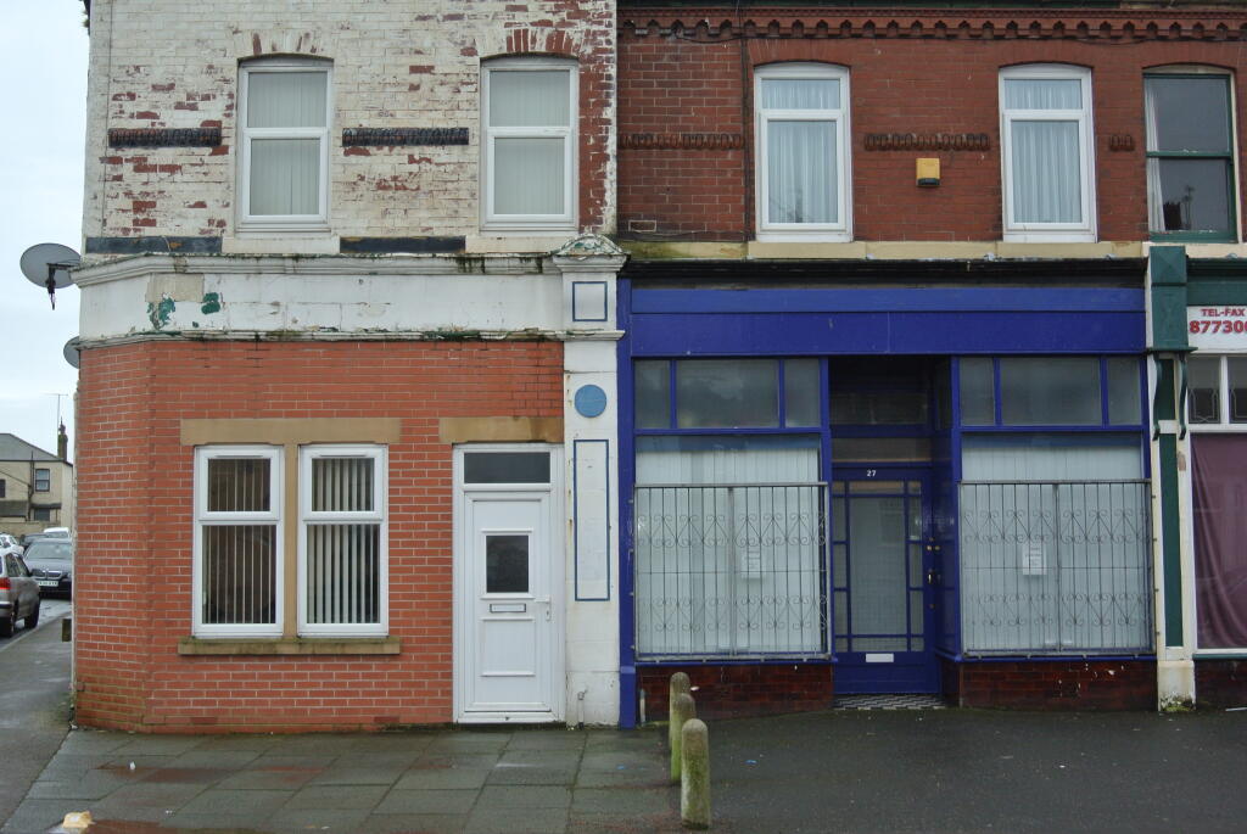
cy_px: 417
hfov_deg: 44.5
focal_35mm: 44
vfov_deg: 30.6
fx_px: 1526
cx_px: 624
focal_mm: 16.6
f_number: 4.2
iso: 200
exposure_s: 1/60
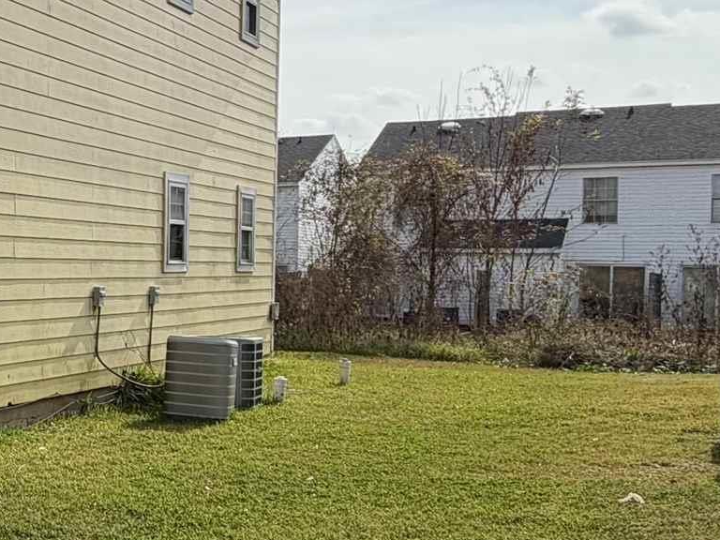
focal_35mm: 56
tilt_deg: -0.4
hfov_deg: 26.9
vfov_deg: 26.1
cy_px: 269
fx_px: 1165
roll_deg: +0.3
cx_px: -291
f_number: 2.2
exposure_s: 1/1368
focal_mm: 2.22
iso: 25
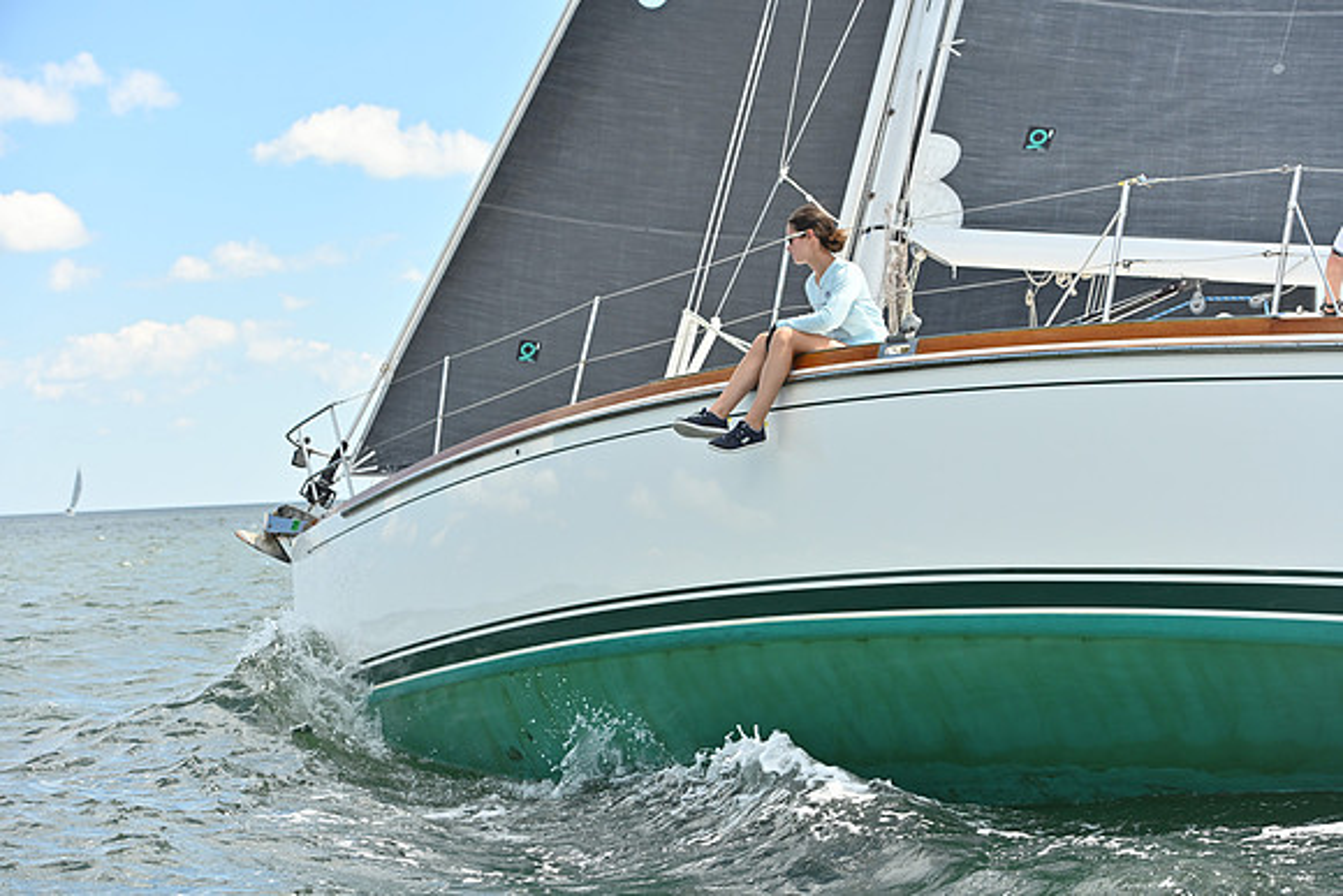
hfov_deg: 28.8
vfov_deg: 19.5
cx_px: 672
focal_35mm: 70
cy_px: 448
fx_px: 2612
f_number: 5
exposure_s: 1/1250
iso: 250
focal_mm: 70
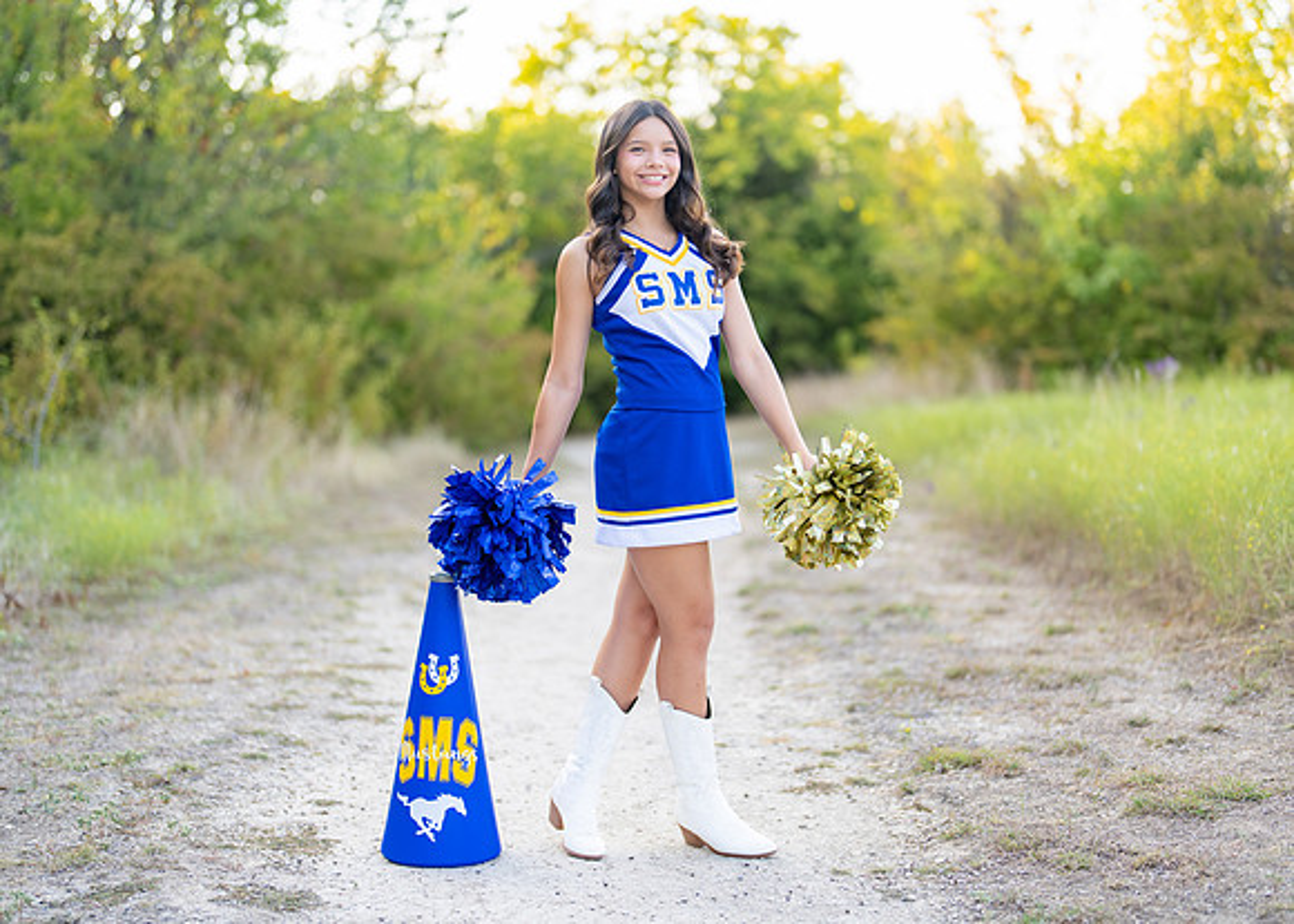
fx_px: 2059
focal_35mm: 56
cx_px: 675
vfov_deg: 25.3
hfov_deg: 34.9
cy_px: 454
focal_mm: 50
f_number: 1.2
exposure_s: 1/800
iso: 100
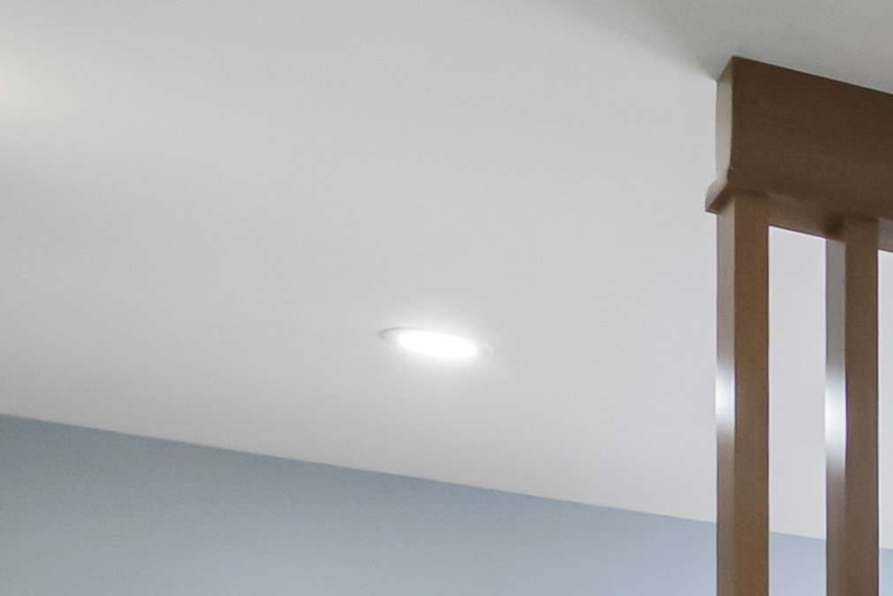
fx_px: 2430
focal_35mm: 98
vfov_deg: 11.2
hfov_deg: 13.3
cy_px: 1516
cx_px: 2304
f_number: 8
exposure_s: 1/15
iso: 200
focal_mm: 11
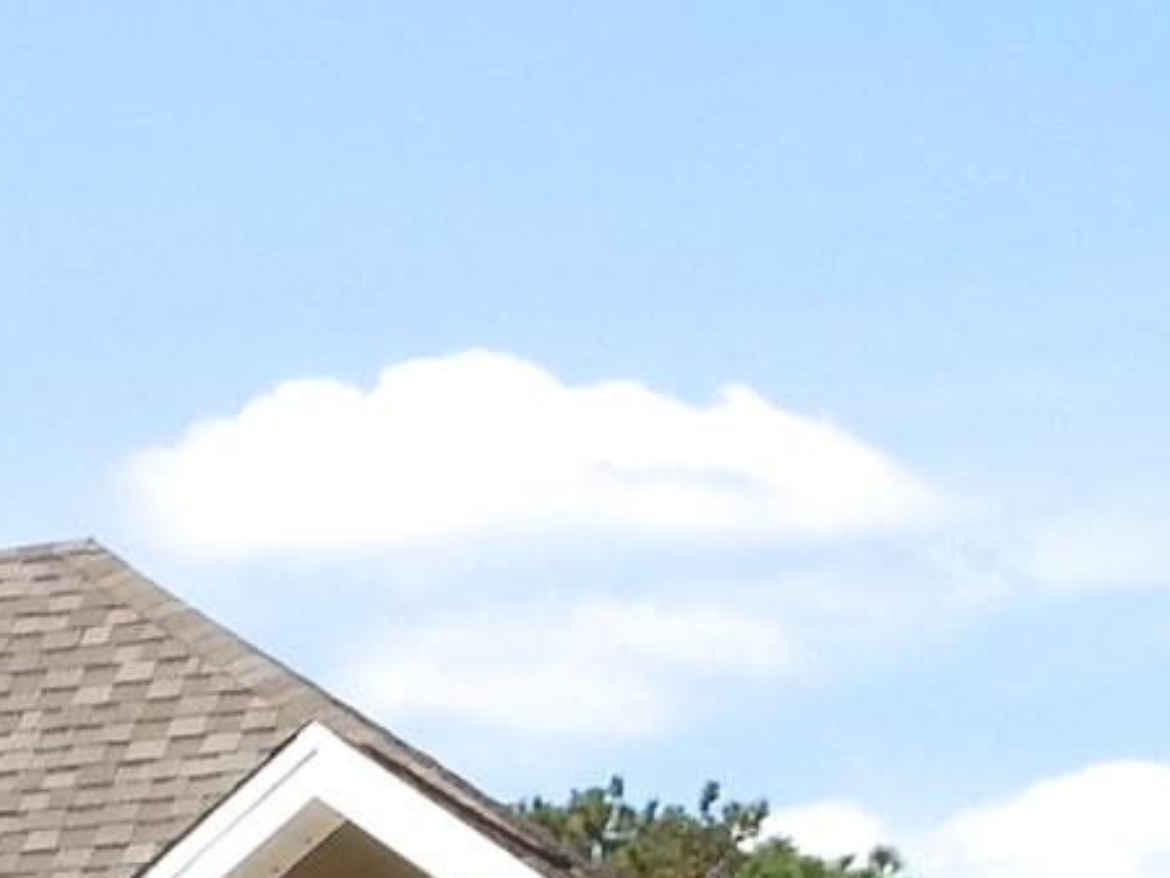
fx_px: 9703
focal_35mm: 287
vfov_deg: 5.0
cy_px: 2261
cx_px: -1274
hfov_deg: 6.7
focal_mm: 7.7
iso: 125
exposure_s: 1/1250
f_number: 3.6
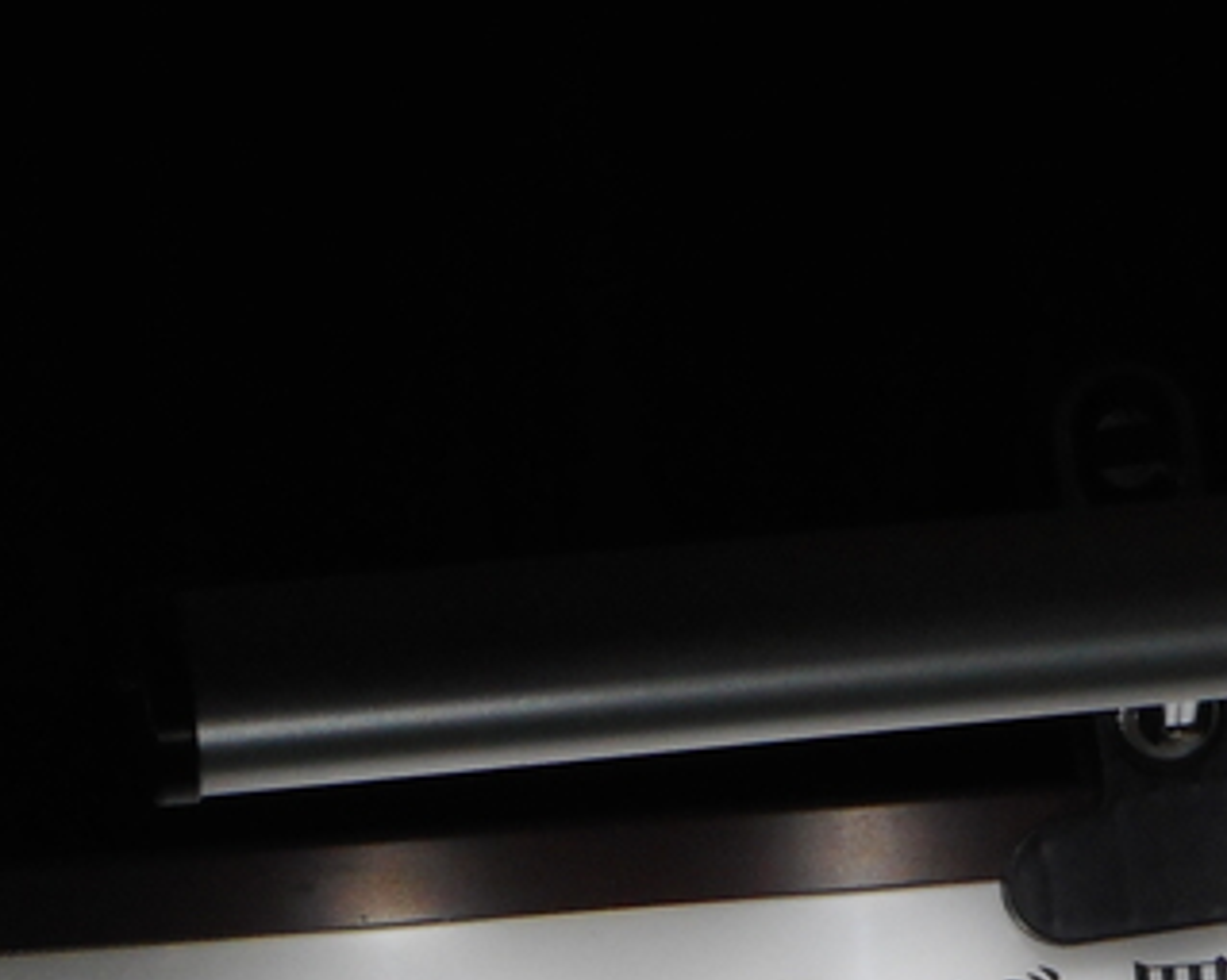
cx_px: 1123
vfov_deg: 6.2
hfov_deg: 7.8
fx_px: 8931
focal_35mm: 246
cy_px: 1653
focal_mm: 12
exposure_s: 1/60
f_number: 5.3
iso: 160
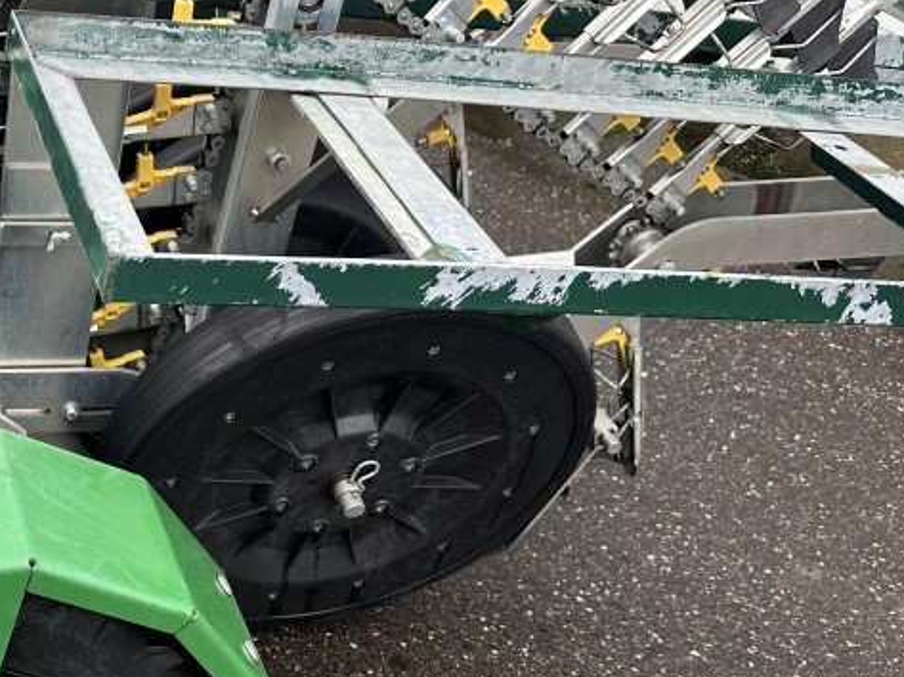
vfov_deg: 27.3
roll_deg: -0.2
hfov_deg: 33.8
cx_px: 13
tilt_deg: -41.5
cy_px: 564
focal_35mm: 52
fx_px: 1357
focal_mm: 6.86
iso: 64
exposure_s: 1/235
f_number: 1.78
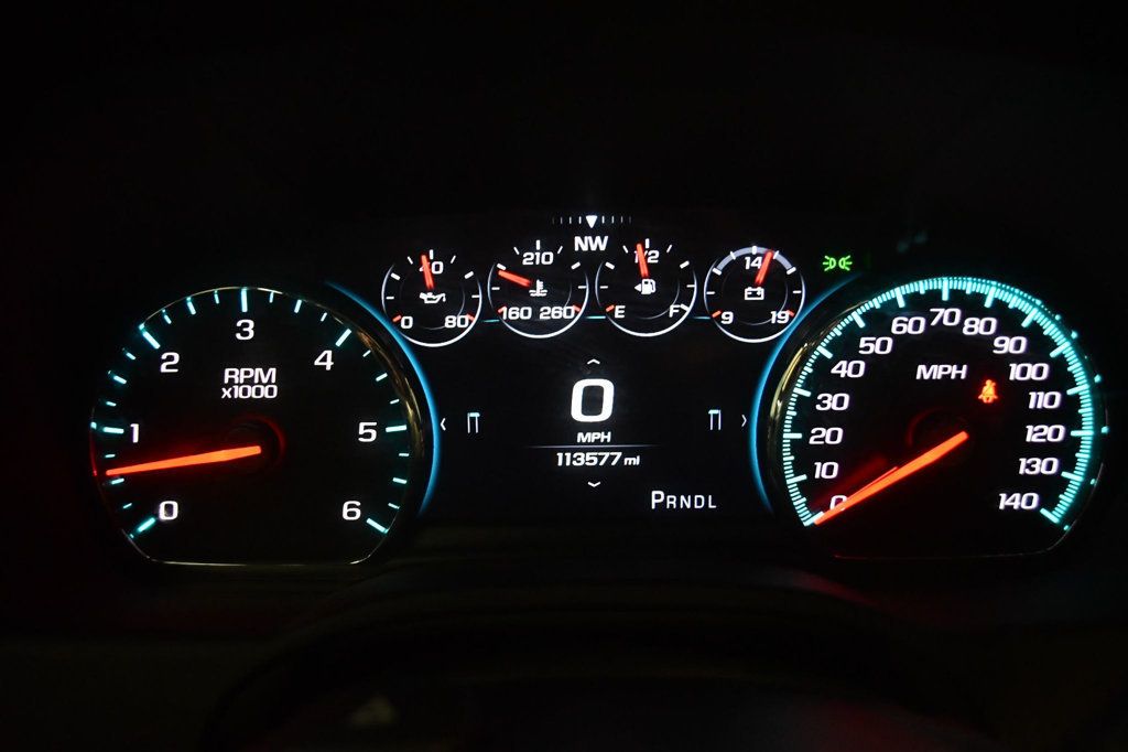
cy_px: 376
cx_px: 564
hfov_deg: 61.9
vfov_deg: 43.6
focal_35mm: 30
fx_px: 940
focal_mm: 20
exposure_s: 1/60
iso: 4500
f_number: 3.8
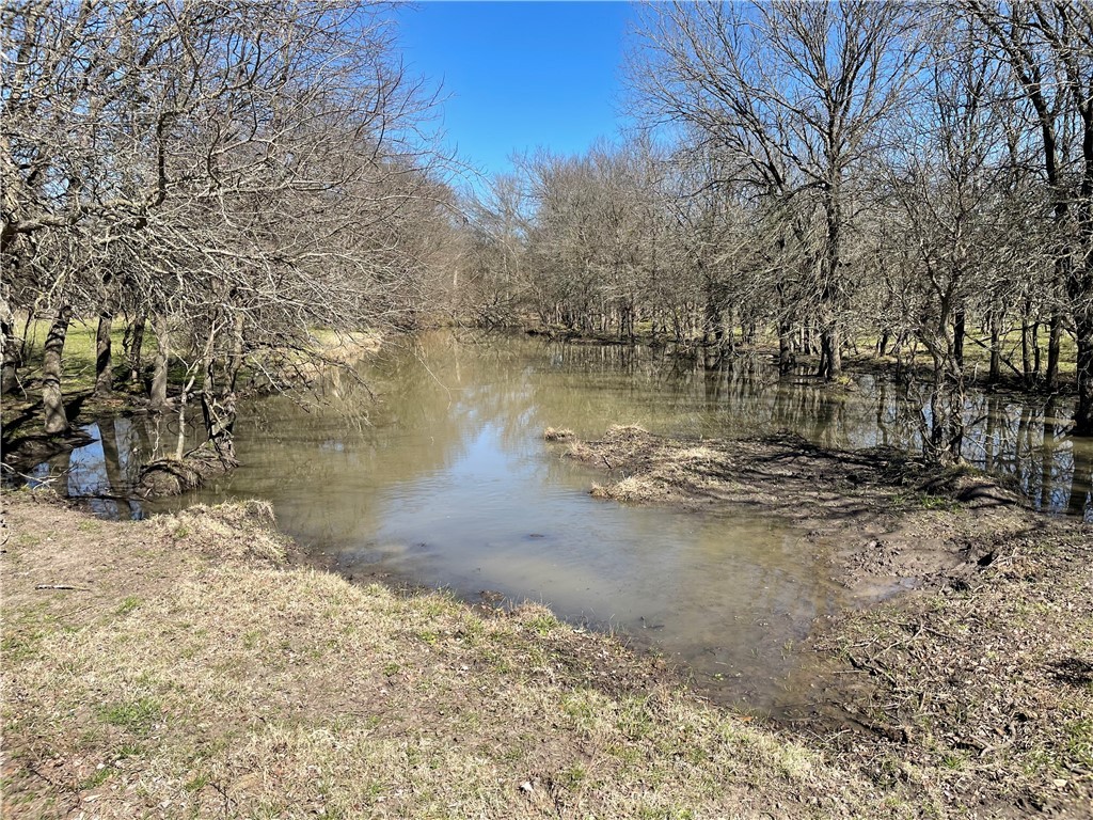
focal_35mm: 26
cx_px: 546
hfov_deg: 67.3
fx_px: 821
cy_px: 410
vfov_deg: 53.1
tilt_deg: -6.4
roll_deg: +0.4
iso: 32
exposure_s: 1/2304
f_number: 1.6
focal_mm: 4.2
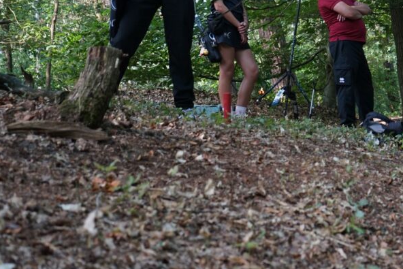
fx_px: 929
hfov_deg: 23.9
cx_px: 346
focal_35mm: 83
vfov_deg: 16.3
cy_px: 46
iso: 640
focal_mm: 48
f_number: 4.5
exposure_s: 1/160
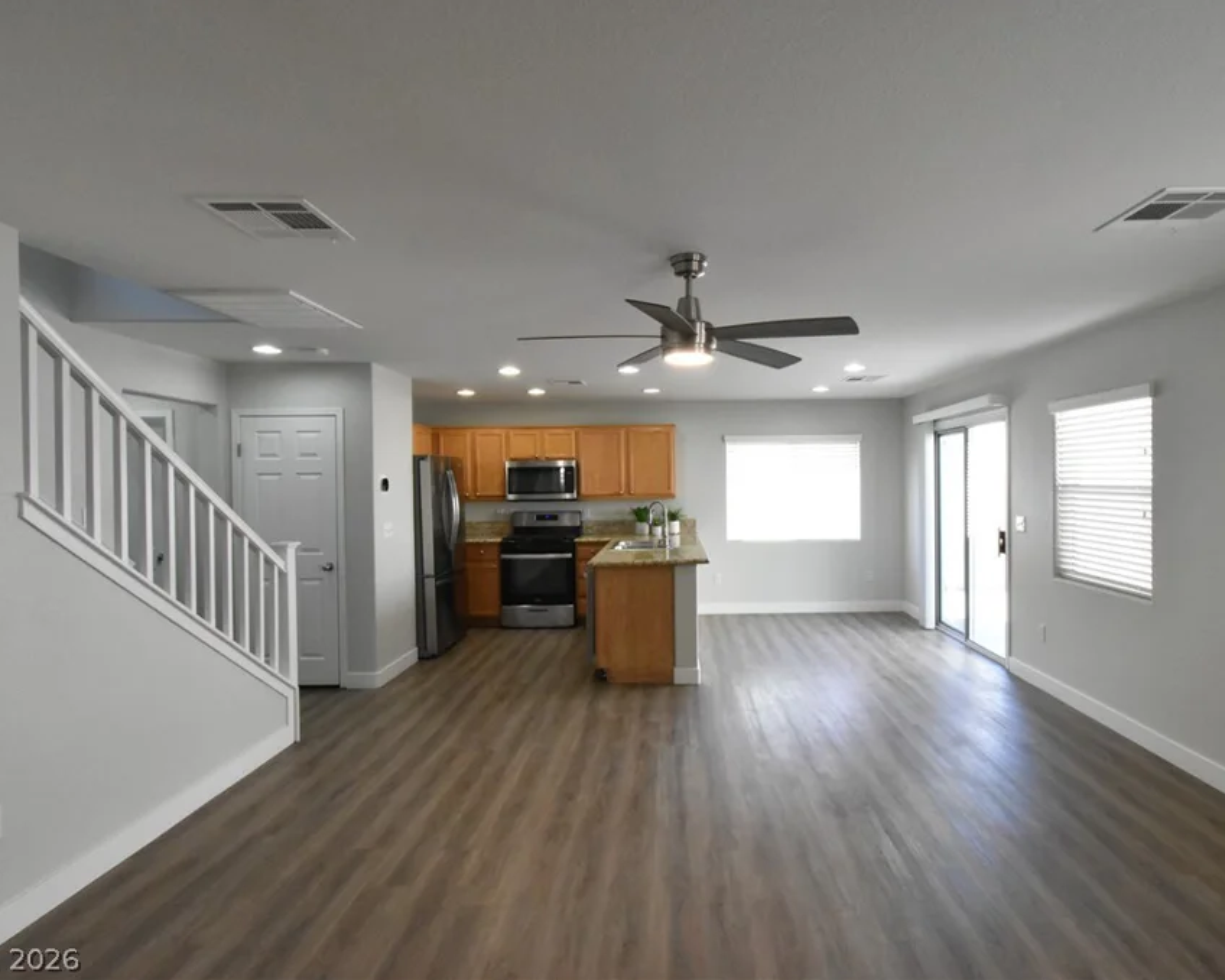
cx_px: 676
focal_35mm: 17
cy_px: 488
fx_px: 616
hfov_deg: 89.3
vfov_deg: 77.0
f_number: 18
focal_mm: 10
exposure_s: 1/50
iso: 4000
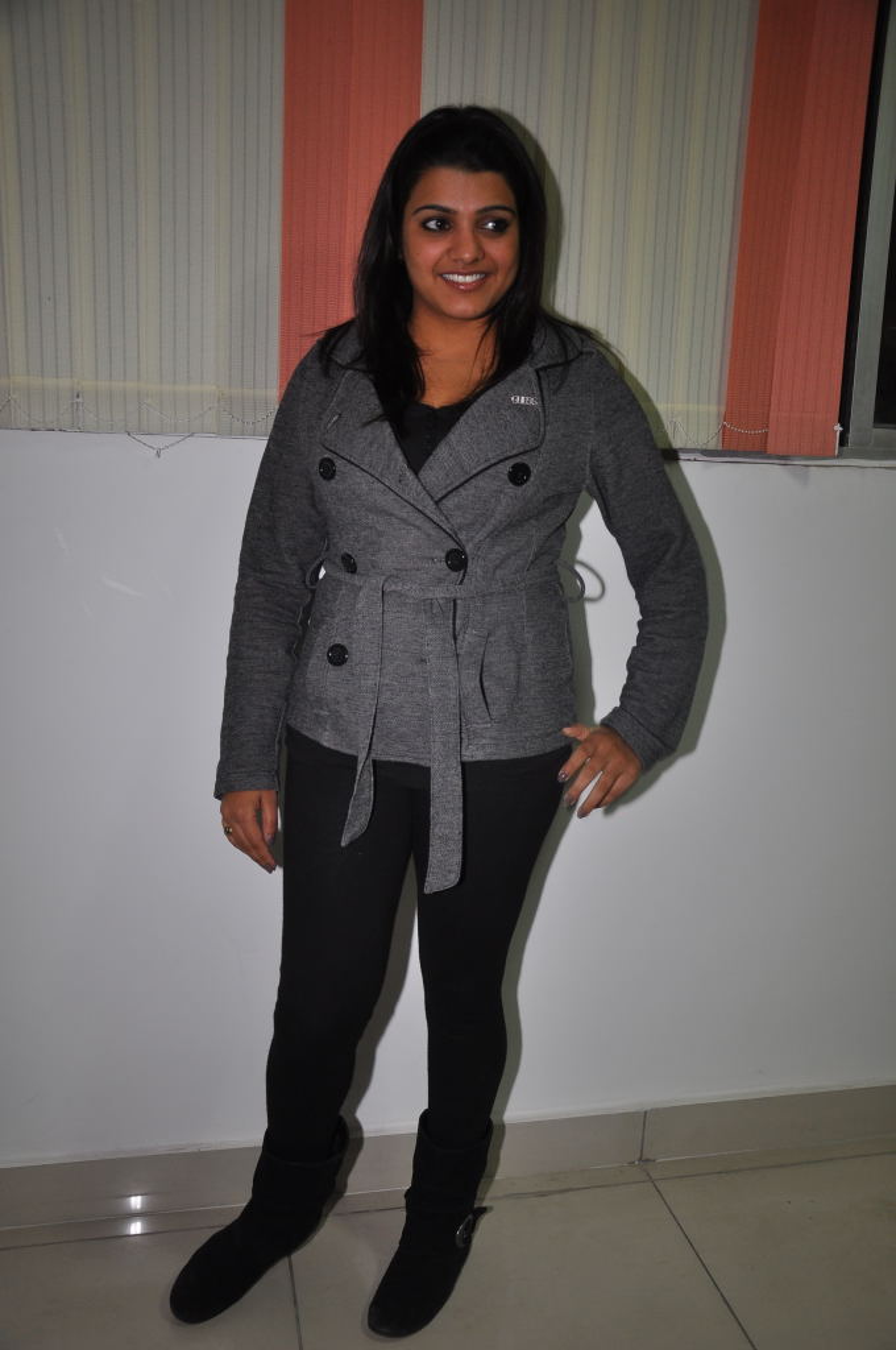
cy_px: 675
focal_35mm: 32
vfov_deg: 59.6
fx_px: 1179
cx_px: 448
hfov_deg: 41.6
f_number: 5
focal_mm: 21
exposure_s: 1/100
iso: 400
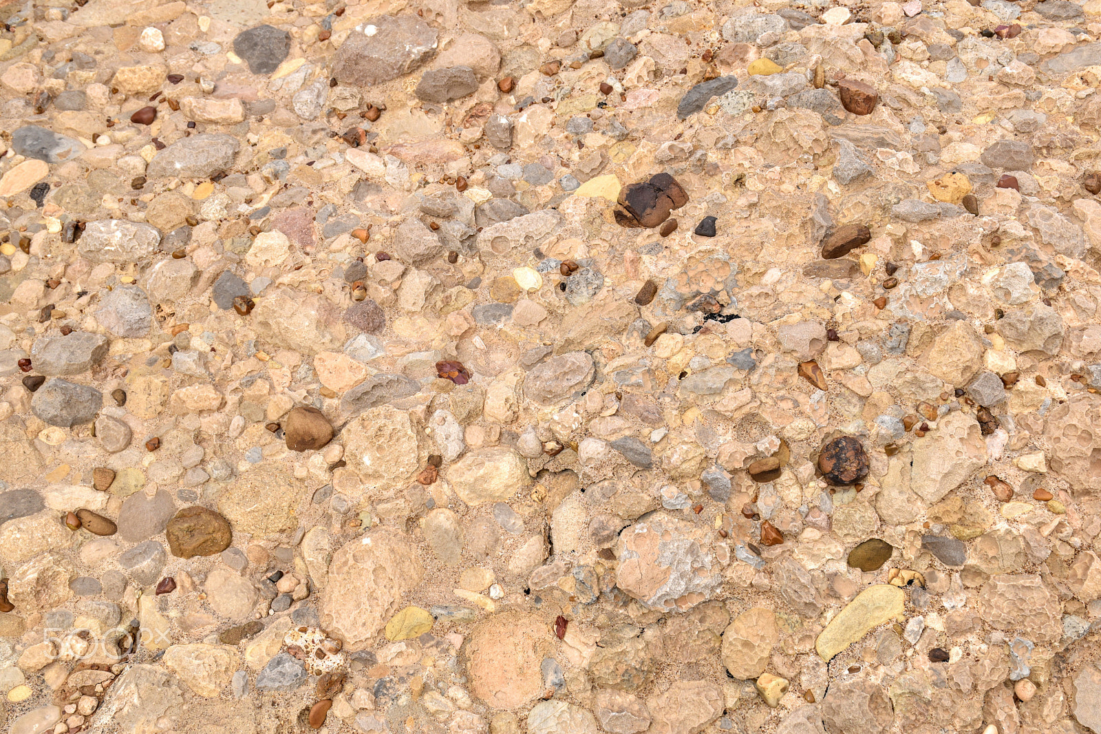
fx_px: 1835
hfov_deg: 33.4
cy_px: 367
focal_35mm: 60
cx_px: 550
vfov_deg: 22.6
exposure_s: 1/125
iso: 125
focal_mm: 40
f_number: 9
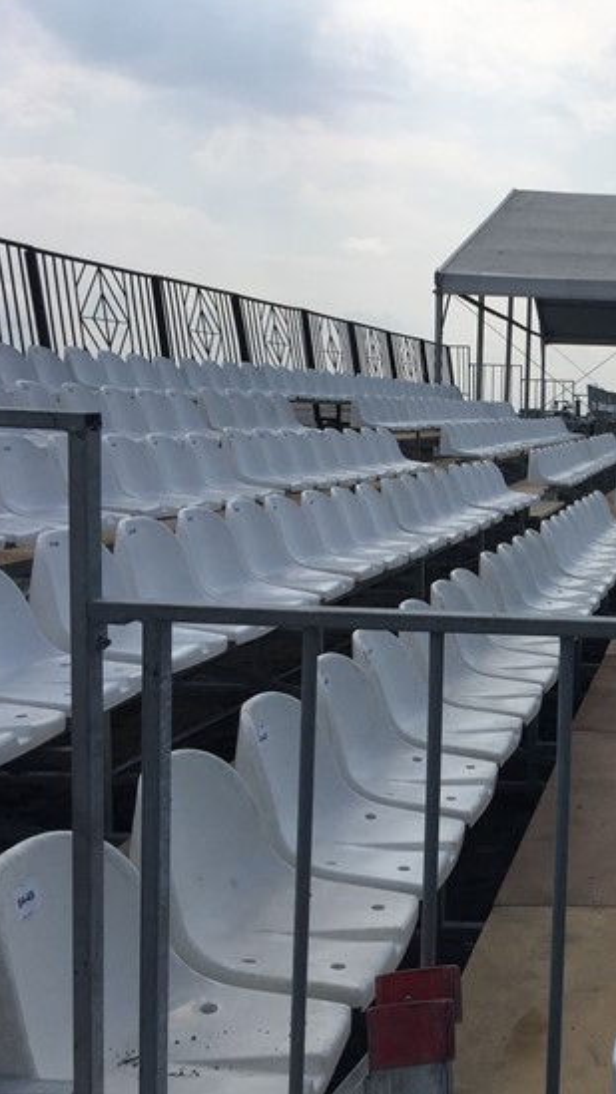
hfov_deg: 23.6
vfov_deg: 44.6
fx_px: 1335
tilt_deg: -4.7
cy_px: 578
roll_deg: -3.0
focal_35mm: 46
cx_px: 748
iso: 32
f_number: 2.2
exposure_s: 1/4405
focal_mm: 4.15
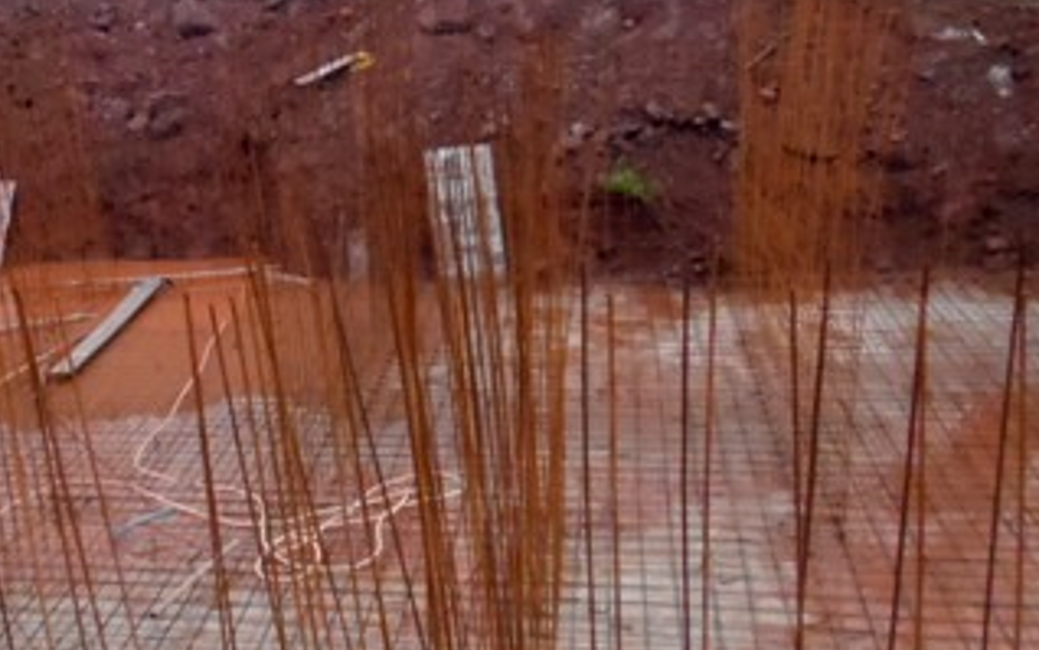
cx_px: 288
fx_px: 1133
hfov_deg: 47.8
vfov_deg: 32.0
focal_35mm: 40
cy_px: 335
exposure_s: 1/1500
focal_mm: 4
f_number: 4.5
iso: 800
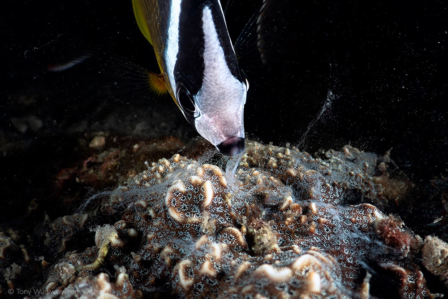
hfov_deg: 19.5
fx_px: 1307
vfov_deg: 13.0
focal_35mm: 105
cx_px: 224
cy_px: 150
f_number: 16
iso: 100
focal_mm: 105
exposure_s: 1/200
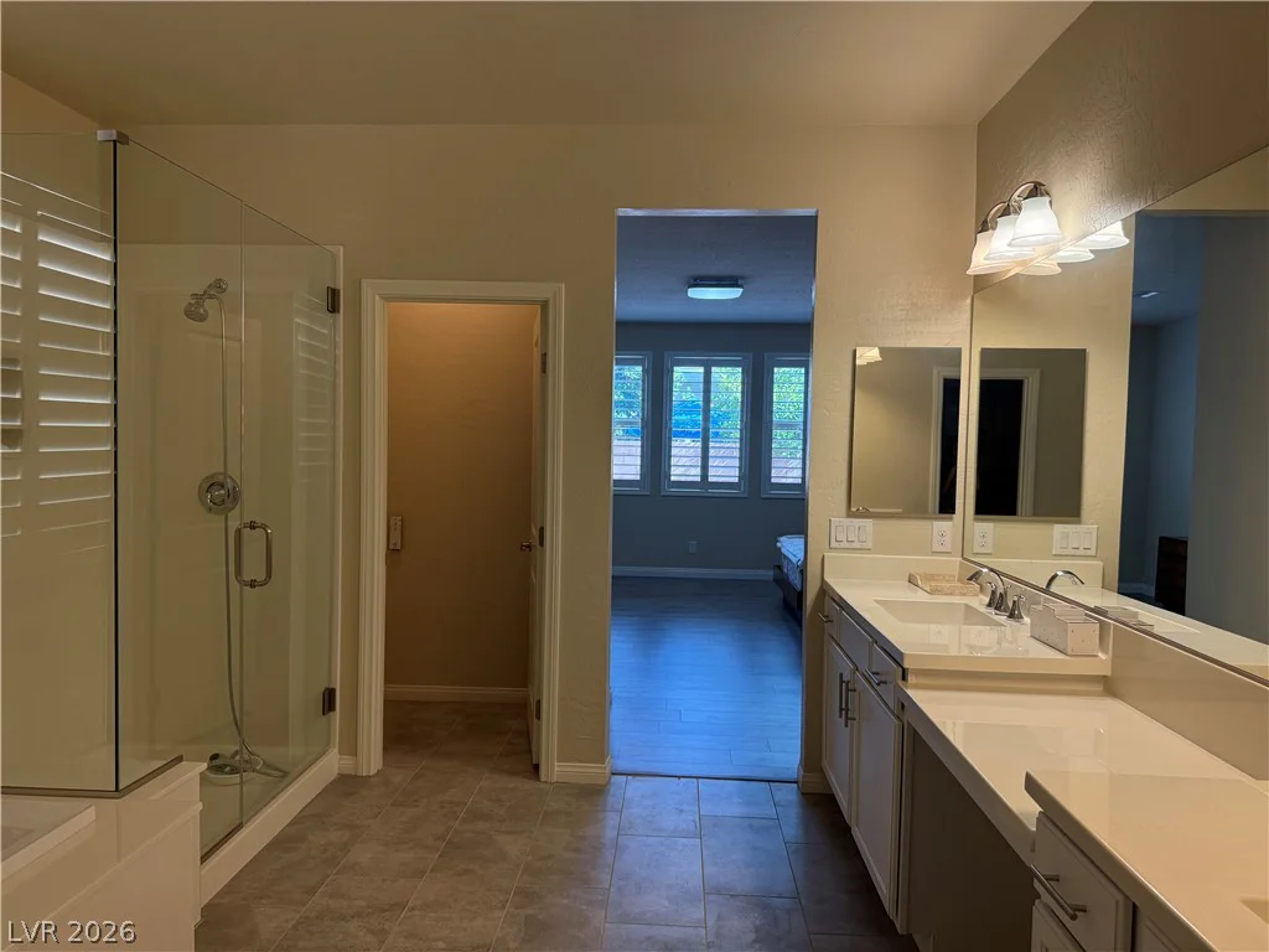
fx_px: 880
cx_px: 634
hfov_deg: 71.6
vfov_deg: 56.8
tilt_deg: -1.3
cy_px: 476
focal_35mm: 24
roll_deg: -1.2
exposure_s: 1/204
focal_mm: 6.76
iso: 200
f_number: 1.78
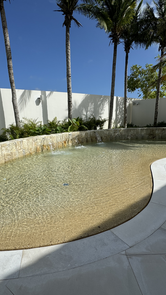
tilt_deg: -12.2
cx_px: 73
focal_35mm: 21
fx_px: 164
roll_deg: +2.9
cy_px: 150
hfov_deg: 53.5
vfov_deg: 83.8
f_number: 2.2
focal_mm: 2.22
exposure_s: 1/4630
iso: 50
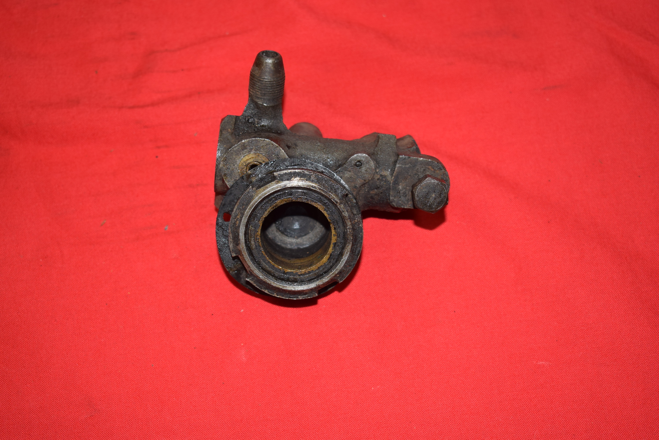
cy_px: 220
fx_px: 1044
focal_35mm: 57
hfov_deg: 35.0
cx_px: 330
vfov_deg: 23.8
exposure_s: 1/40
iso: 160
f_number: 5.6
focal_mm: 38
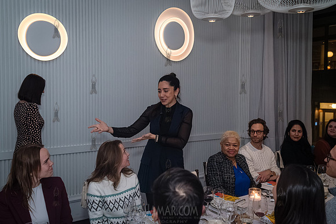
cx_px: 168
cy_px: 112
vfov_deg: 36.6
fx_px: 338
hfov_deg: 52.8
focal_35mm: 36
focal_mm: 35
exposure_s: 1/320
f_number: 4.5
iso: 6400
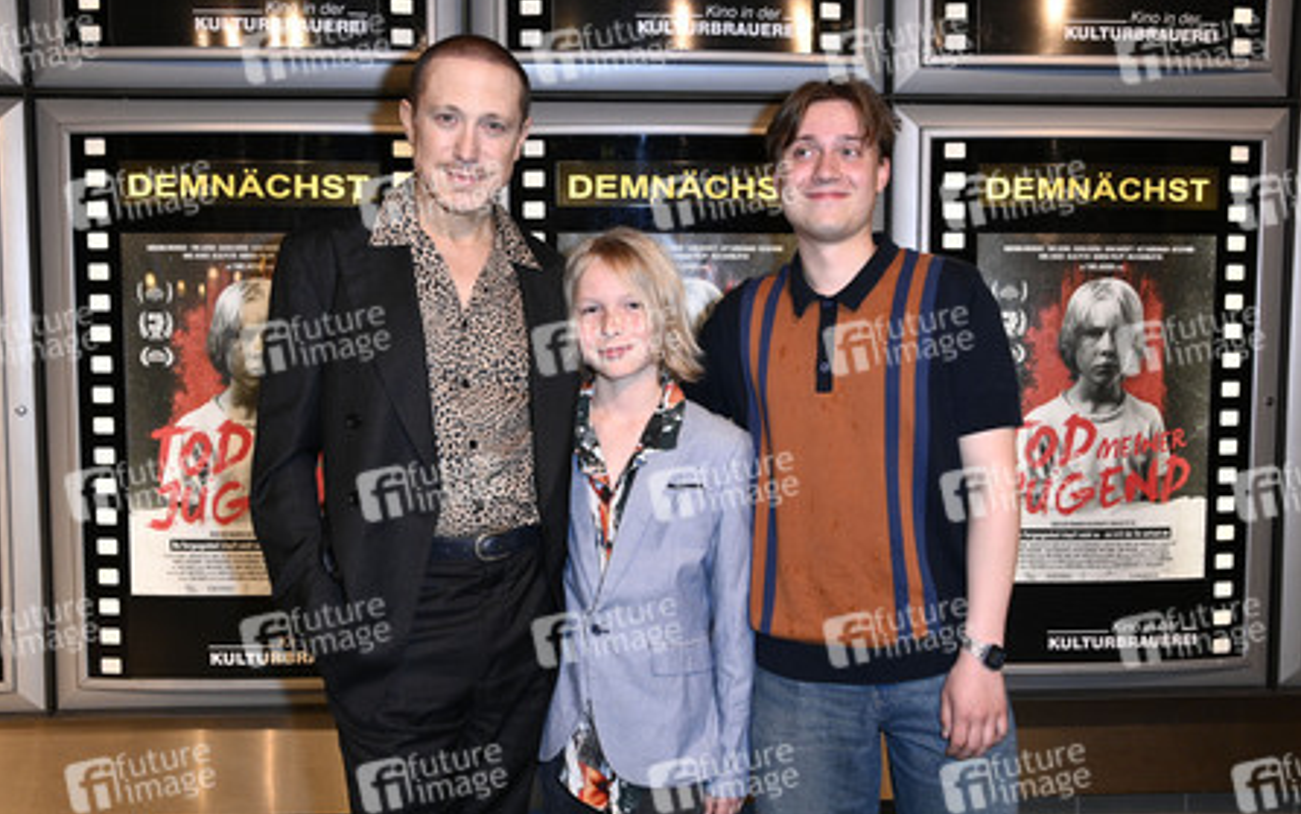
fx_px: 1241
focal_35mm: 35
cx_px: 646
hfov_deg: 55.3
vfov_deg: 36.3
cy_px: 414
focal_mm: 34
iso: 4000
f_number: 5.6
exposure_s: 1/250
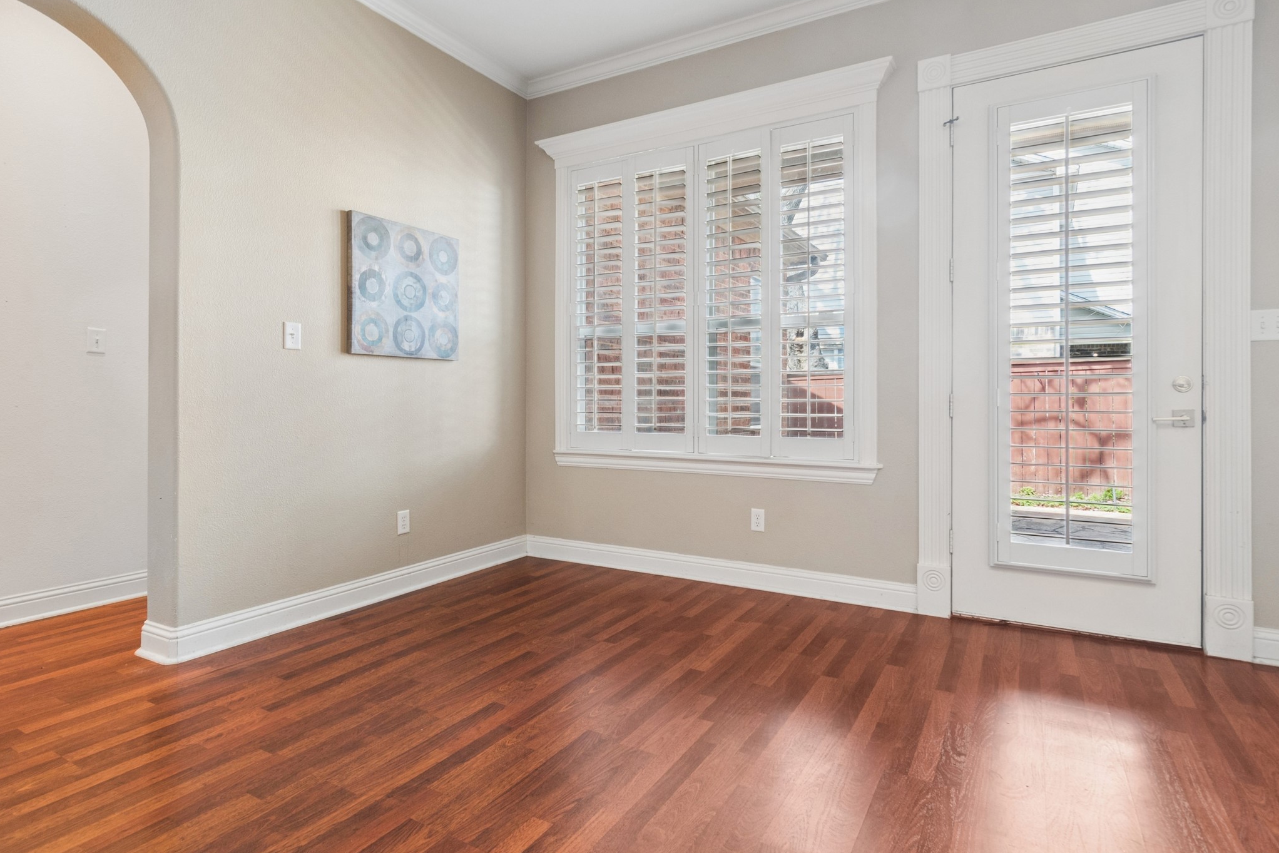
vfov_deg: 68.8
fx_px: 623
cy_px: 438
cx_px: 653
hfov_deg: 91.5
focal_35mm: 18
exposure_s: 1/10
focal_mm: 11
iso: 250
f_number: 8
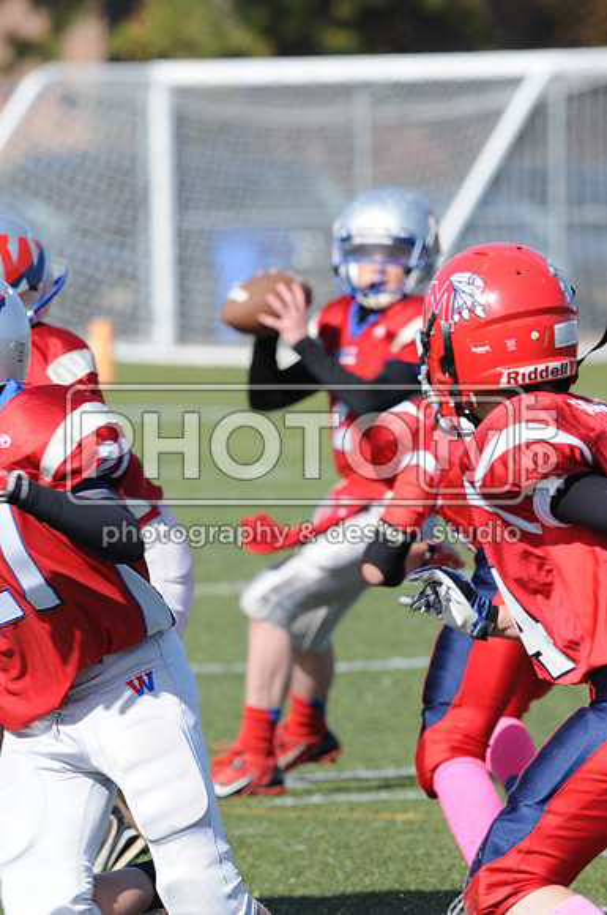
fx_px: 11414
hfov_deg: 3.0
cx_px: 304
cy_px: 458
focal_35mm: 450
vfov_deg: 4.6
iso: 200
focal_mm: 300
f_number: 8
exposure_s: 1/500
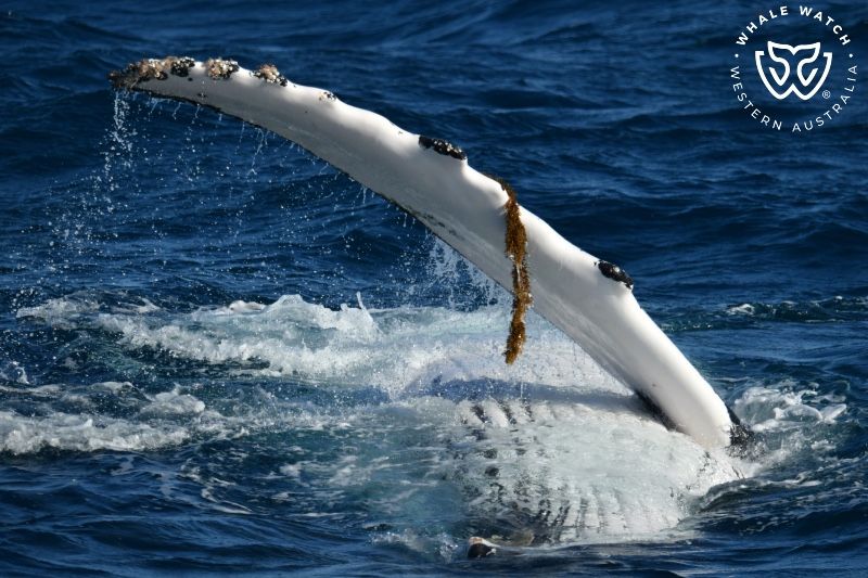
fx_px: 9160
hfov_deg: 5.4
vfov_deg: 3.6
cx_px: 434
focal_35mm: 380
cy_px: 289
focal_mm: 380
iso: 720
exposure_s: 1/8000
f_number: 6
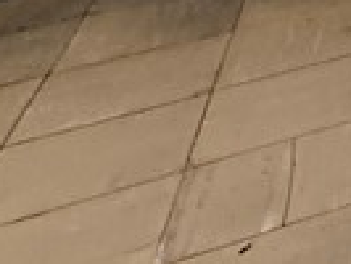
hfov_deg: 10.1
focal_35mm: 108
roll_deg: +1.6
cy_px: -594
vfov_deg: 9.6
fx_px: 1096
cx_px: 1169
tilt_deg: +3.5
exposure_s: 1/249
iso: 64
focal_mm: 2.22
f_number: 2.2
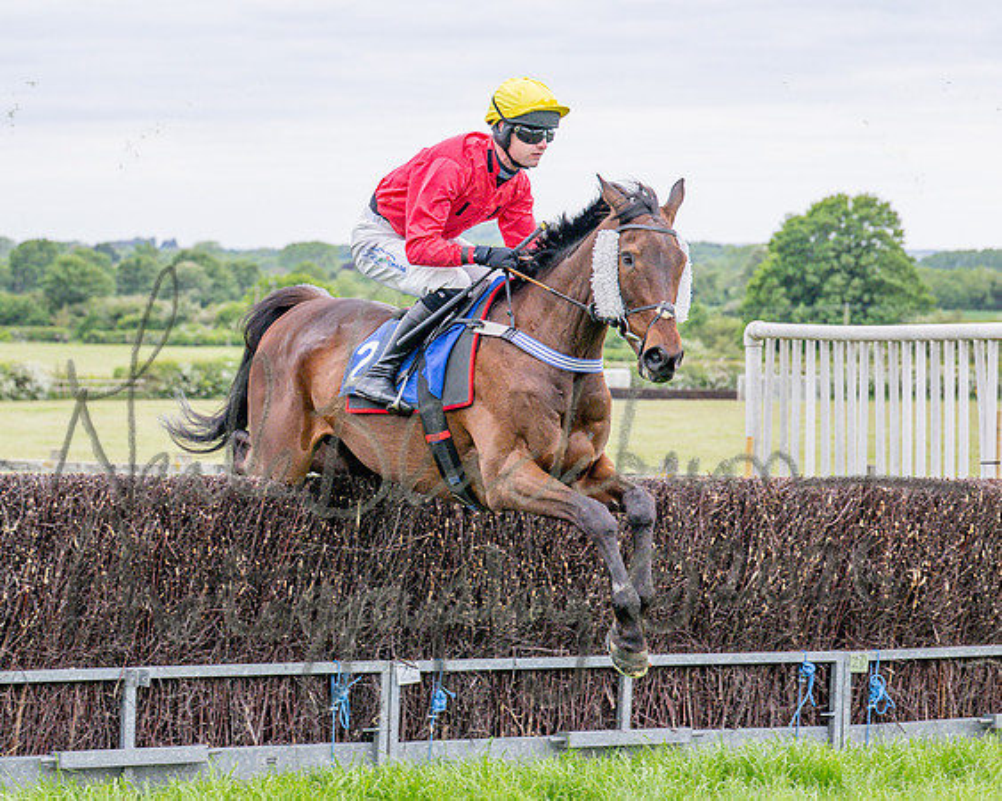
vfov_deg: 11.9
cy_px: 359
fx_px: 3844
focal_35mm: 130
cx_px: 435
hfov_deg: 14.8
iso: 400
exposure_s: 1/1600
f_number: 4
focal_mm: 70
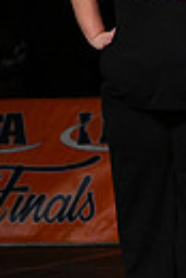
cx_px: 611
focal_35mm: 536
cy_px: 42
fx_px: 4143
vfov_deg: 3.8
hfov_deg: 2.5
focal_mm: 120
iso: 8000
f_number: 4
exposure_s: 1/1000
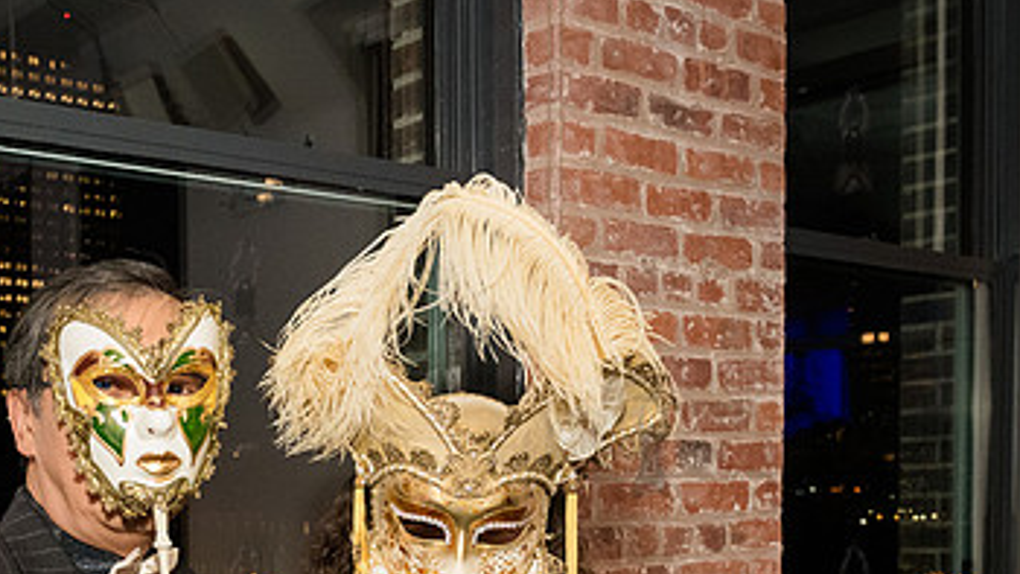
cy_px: 573
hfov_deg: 37.1
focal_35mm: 54
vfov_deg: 21.5
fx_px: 1461
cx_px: 200
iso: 5000
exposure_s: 1/160
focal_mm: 26
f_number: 4.5
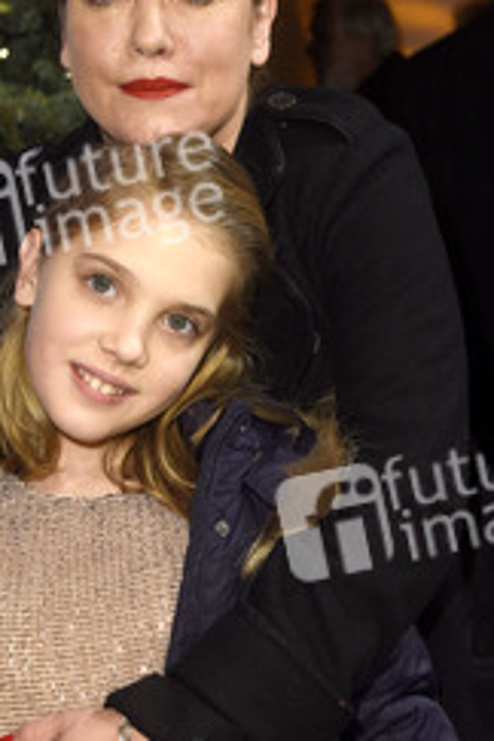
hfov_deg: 17.2
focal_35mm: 79
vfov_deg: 25.7
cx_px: 156
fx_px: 1626
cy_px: 357
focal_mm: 48
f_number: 5.6
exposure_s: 1/125
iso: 800
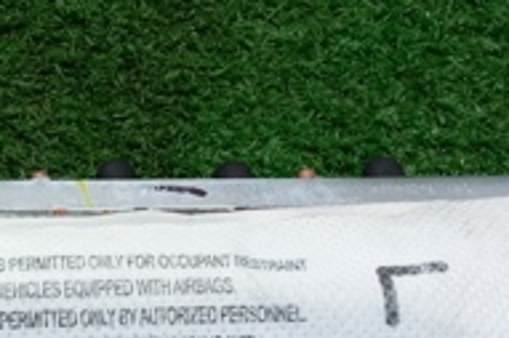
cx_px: 45
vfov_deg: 14.3
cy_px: 355
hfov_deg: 21.2
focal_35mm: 94
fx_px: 1328
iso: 158
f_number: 2.2
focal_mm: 3.79
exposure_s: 1/33.3
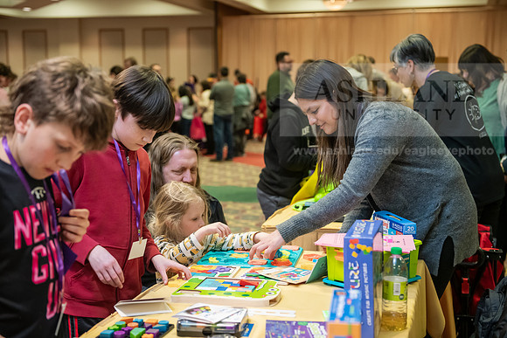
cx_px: 254
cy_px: 169
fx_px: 775
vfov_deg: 24.6
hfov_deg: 36.2
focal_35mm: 55
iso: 2000
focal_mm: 55
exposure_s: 1/200
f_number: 3.2
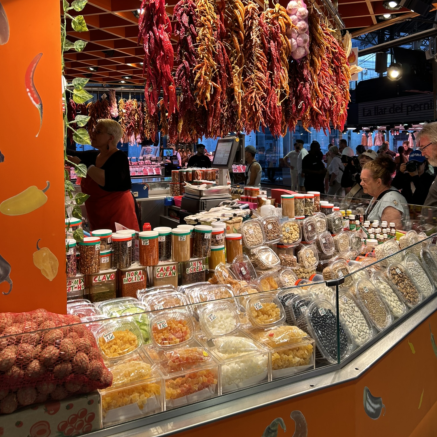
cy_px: 160
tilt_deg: +0.7
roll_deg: +1.4
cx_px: 217
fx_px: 443
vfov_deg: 51.9
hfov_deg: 52.5
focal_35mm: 31
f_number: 1.5
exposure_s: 1/114
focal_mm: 5.7
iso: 32
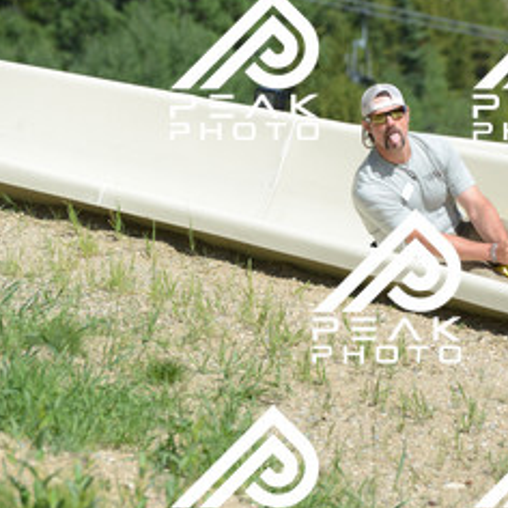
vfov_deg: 6.2
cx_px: 396
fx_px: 4665
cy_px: 272
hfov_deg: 6.2
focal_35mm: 281
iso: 450
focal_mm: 195
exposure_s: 1/1250
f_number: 6.3
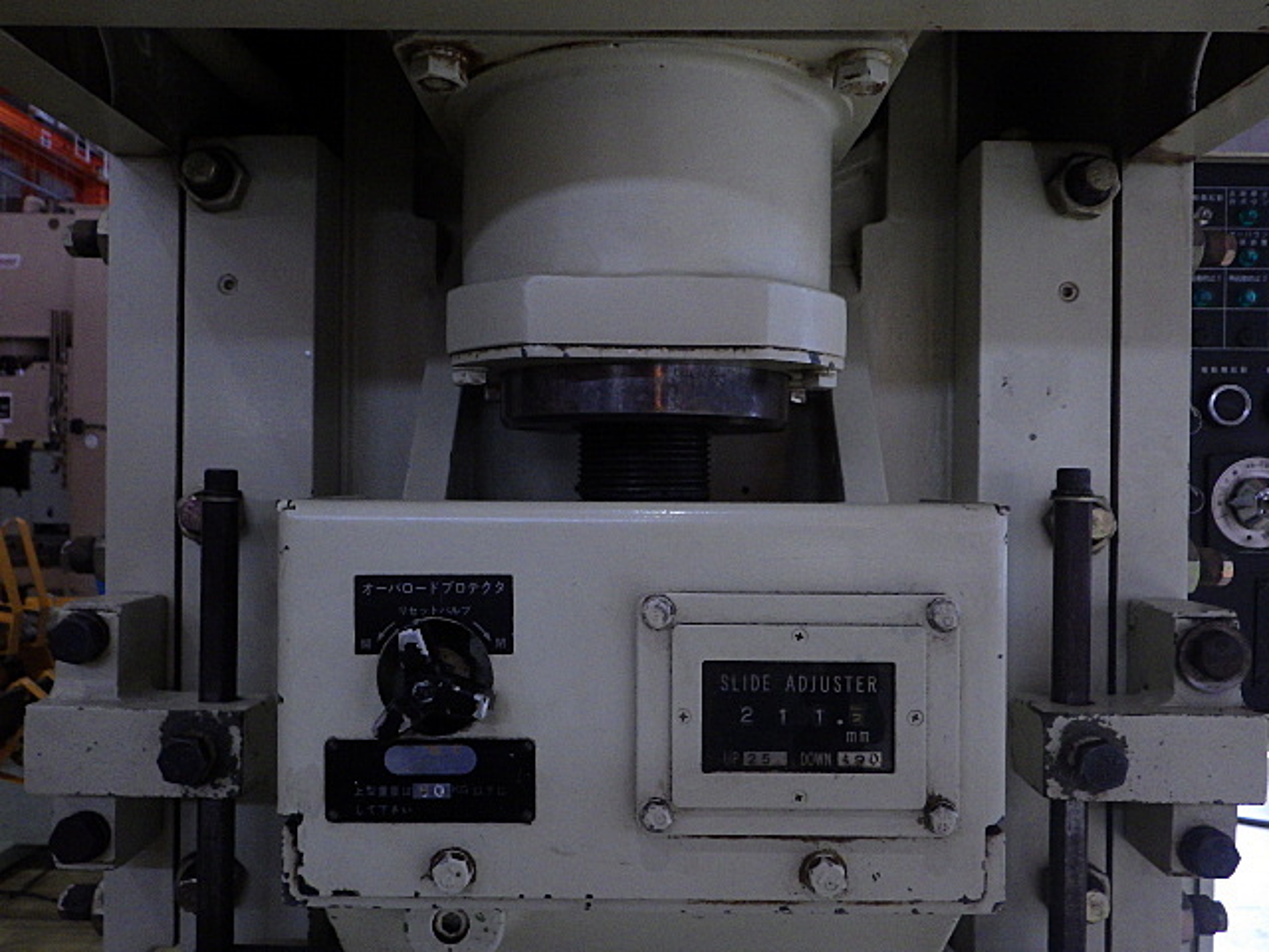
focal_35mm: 28
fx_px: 1026
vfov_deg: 49.7
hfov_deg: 63.4
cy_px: 476
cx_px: 634
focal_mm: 5
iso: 200
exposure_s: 1/45
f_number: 3.5
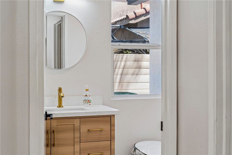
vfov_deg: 27.0
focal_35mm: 50
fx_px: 322
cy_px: 78
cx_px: 116
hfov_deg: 39.6
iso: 400
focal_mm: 50
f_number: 8
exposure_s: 1/60
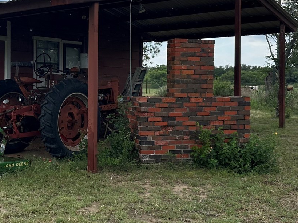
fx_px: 516
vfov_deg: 24.4
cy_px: 89
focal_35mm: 60
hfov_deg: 31.0
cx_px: 39
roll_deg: -0.8
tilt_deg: +0.6
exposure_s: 1/3058
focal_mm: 6.86
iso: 80
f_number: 1.78
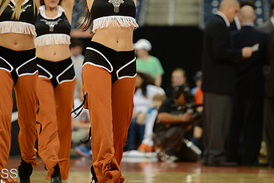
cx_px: 131
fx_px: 2354
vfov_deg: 4.5
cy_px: 39
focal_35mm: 309
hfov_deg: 6.7
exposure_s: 1/1250
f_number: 2.8
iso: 2000
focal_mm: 185
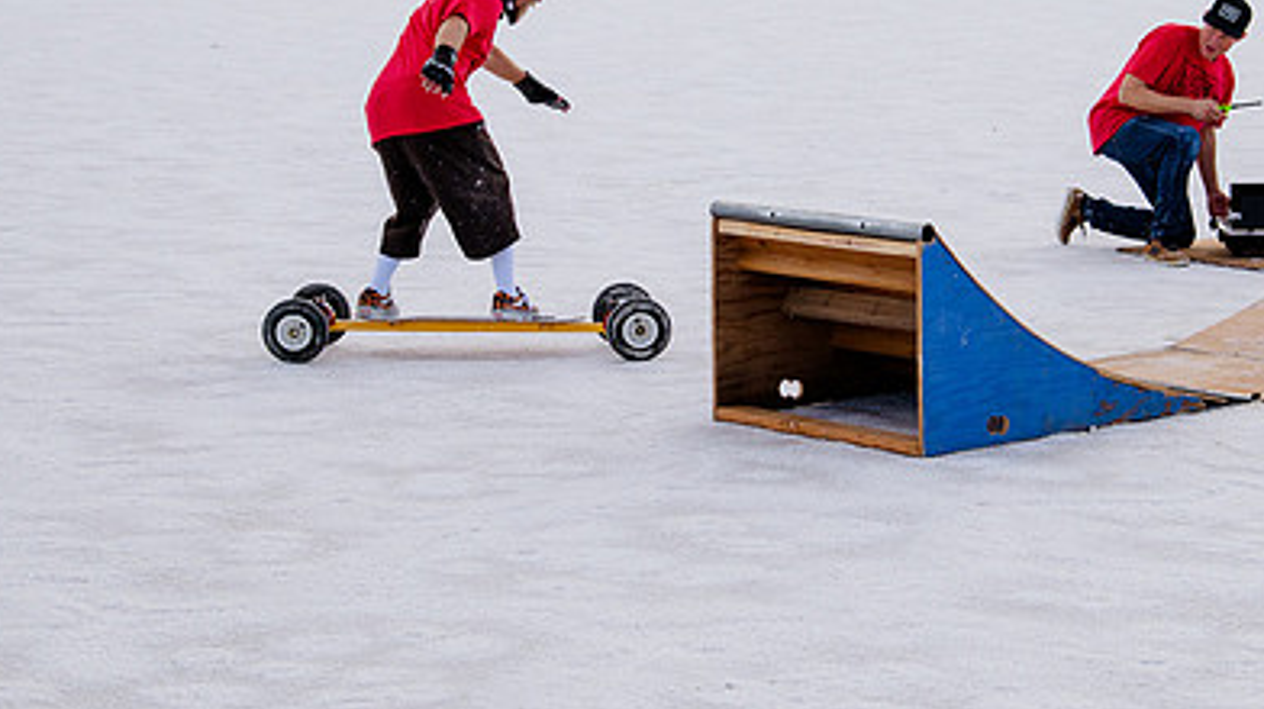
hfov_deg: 21.3
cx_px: 784
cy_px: 141
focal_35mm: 100
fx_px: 3350
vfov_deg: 12.0
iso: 400
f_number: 5.6
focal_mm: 50
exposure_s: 1/2500
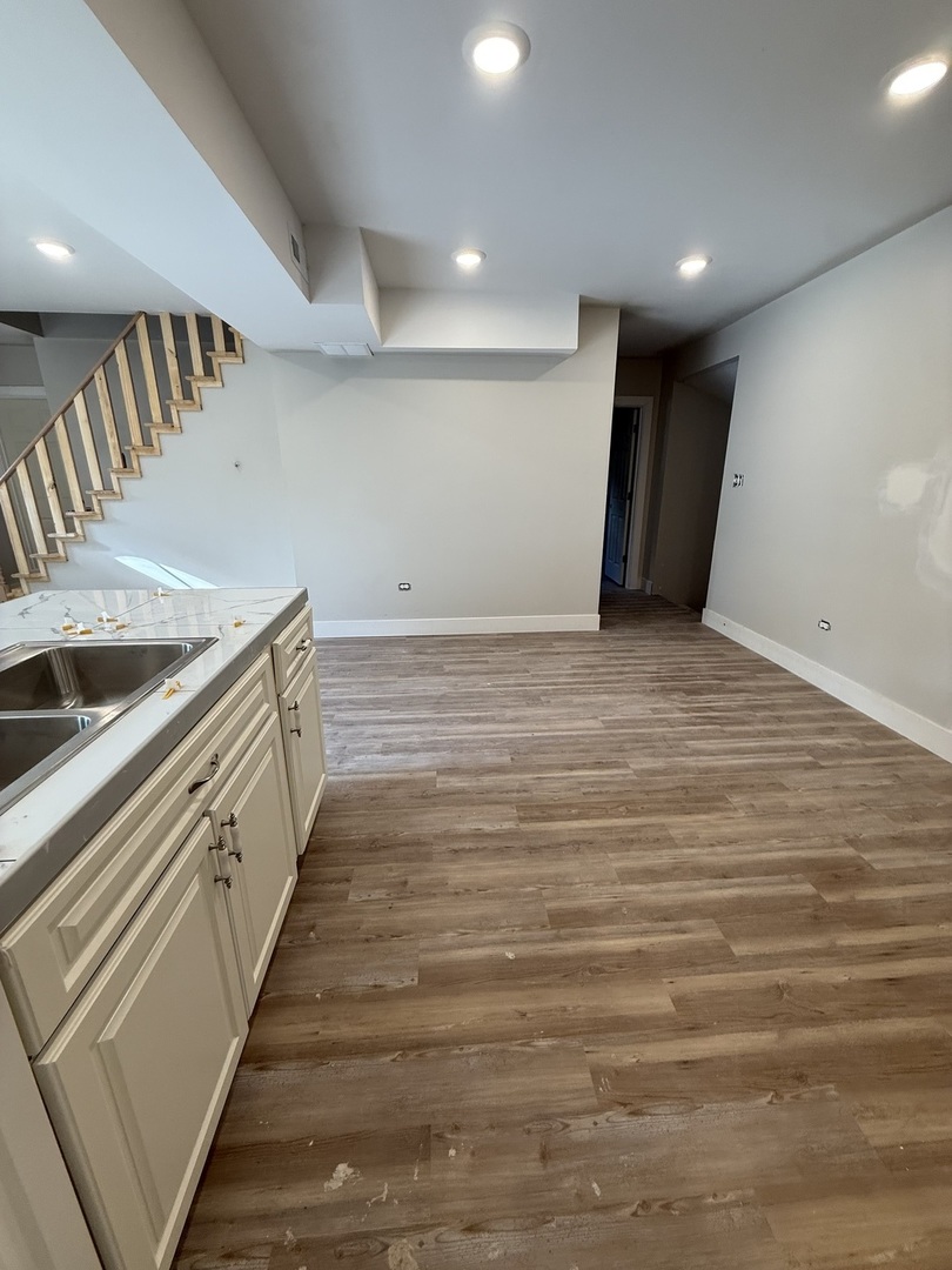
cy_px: 635
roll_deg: -0.3
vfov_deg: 102.1
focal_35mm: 14
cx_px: 476
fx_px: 513
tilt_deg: -16.3
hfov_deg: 85.7
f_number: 2.2
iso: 160
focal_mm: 2.22
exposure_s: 1/120
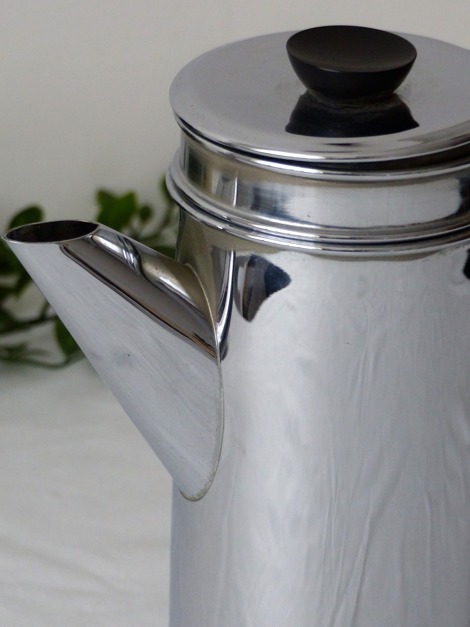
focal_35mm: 208
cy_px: 314
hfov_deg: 7.1
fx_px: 3766
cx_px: 235
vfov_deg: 9.5
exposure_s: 1/40
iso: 400
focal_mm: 34
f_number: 2.8
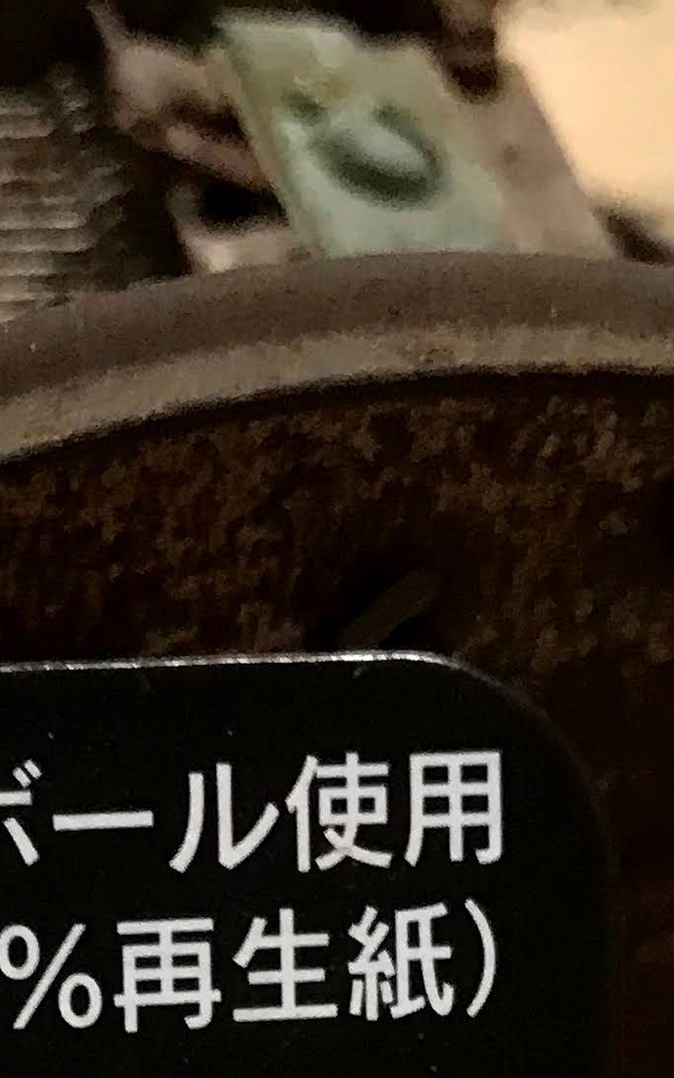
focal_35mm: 109
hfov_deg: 11.6
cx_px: -306
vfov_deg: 16.8
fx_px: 3204
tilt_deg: -60.8
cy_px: 1762
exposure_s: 1/17
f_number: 1.8
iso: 50
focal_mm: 3.99
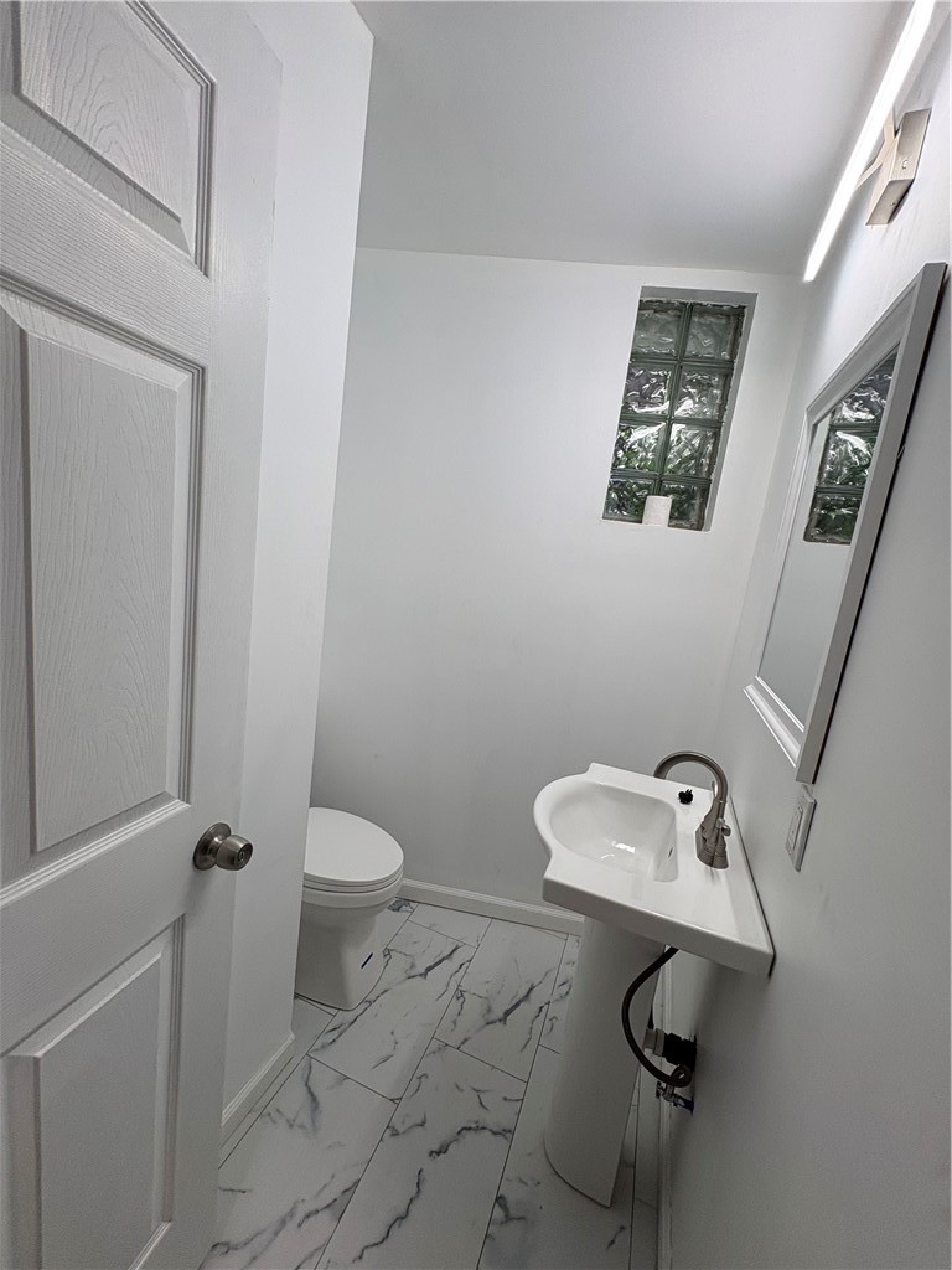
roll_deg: -8.2
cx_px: 476
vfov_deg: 102.1
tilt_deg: -9.9
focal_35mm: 14
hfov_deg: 85.7
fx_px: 513
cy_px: 635
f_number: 2.2
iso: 100
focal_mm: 2.22
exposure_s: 1/120
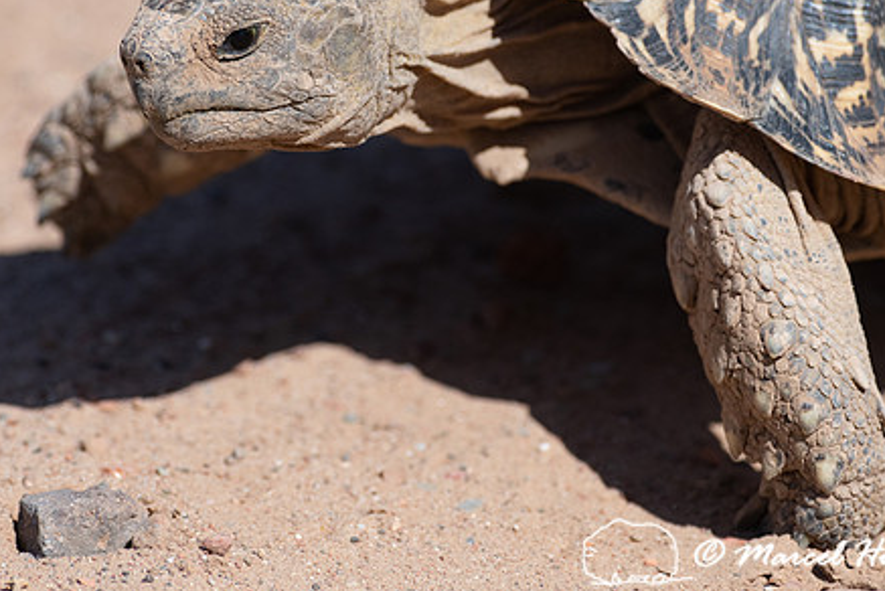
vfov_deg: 1.7
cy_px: 203
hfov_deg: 2.6
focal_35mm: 796
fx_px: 19581
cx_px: 405
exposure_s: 1/2500
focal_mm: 600
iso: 800
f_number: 9
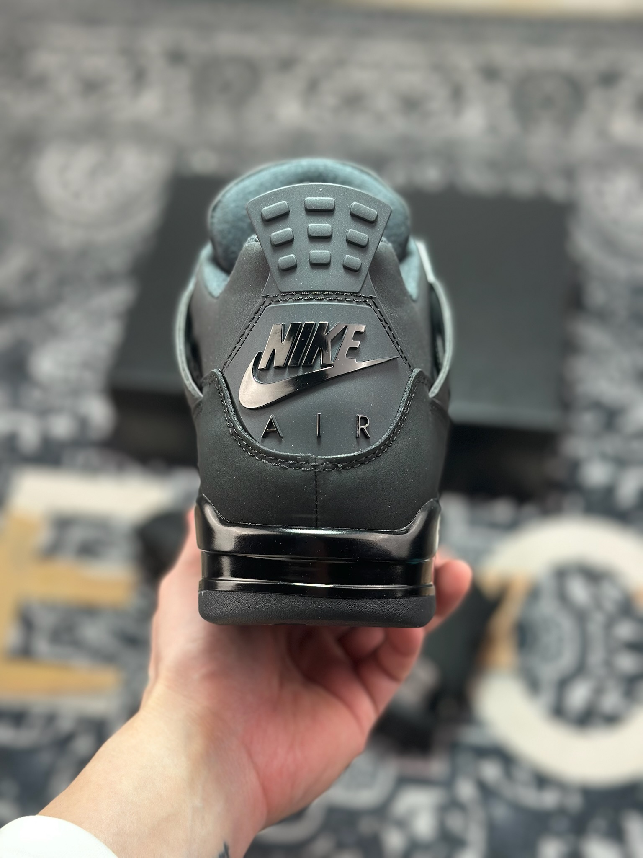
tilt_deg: -52.9
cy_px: 429
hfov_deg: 30.3
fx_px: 1189
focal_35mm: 48
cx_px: 322
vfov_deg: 39.7
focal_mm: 6.86
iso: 80
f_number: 1.78
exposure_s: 1/214
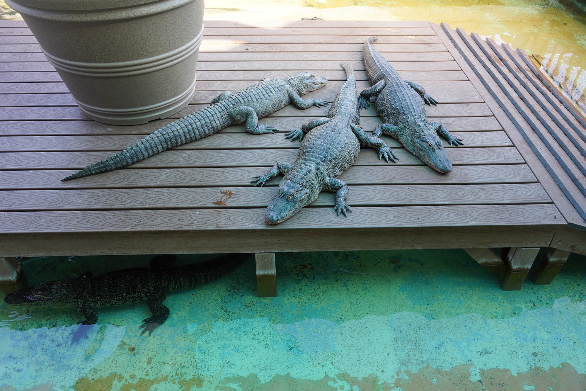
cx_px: 293
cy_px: 196
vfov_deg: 45.0
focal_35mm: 29
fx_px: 472
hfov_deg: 63.7
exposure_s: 1/100
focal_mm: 29
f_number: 6.3
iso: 400
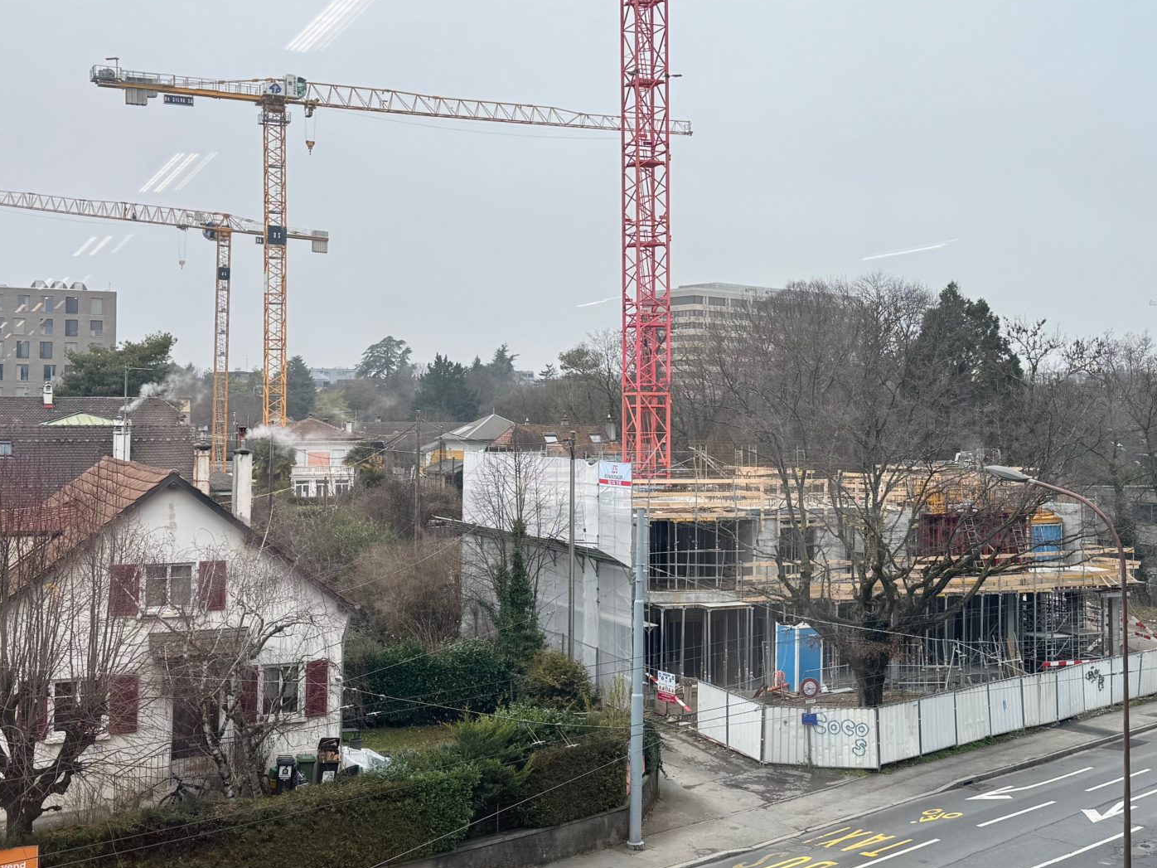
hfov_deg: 42.9
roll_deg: +0.0
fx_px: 1471
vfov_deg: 32.8
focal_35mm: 44
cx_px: 640
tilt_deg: +1.7
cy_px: 374
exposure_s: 1/134
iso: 64
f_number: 1.78
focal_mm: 6.76
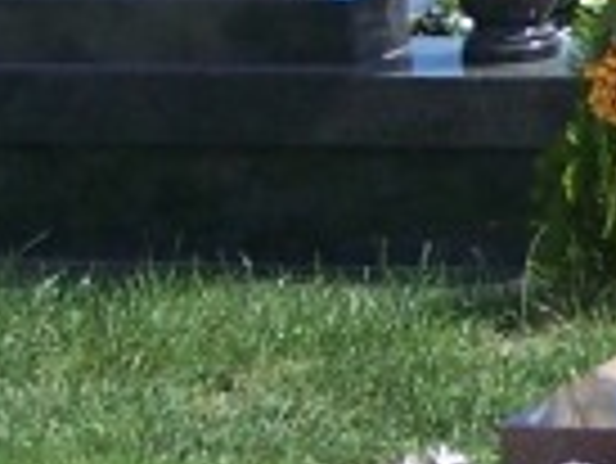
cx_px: 1174
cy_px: 419
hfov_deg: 6.5
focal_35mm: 297
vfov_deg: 5.0
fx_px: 5290
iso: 80
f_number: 3
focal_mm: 8.5
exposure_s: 1/800
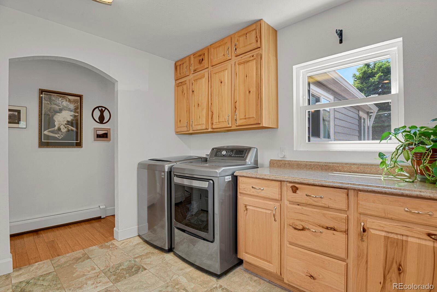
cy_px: 146
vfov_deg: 70.4
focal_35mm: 17
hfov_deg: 93.3
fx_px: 206
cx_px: 218
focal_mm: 17
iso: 250
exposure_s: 1.3
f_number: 8
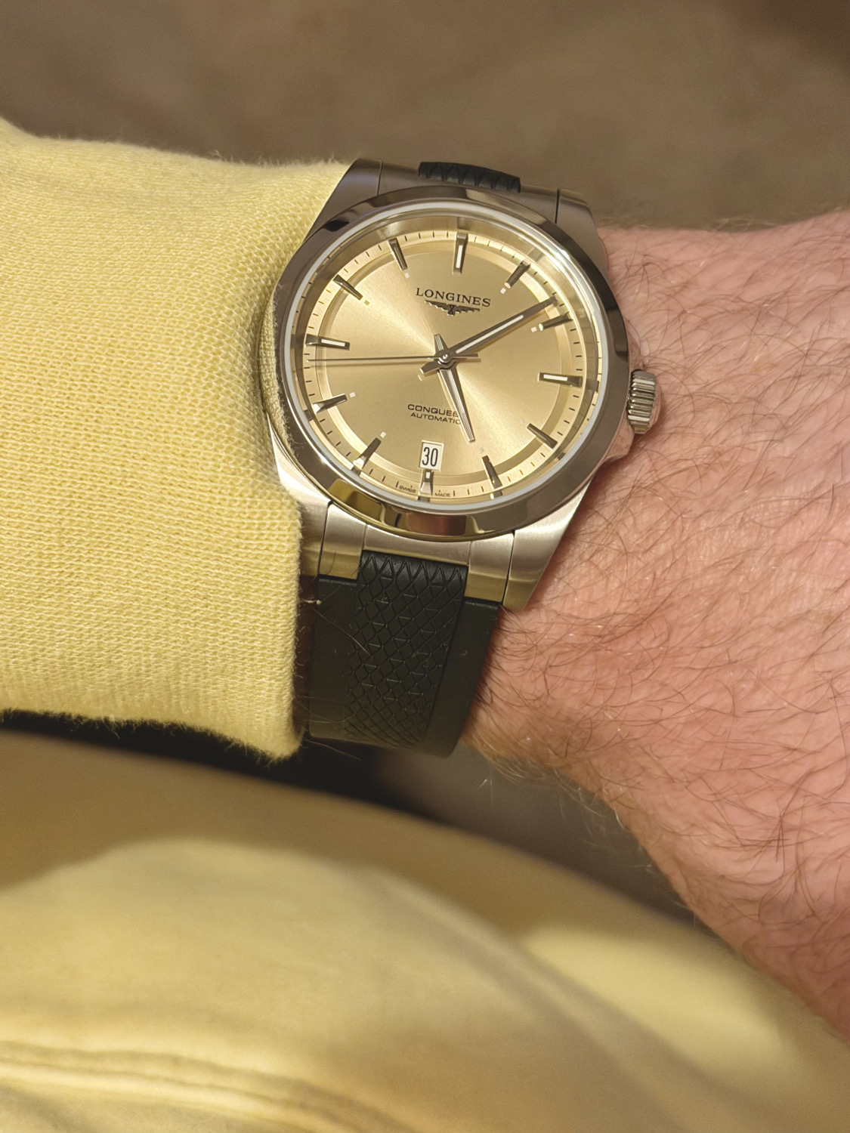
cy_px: 566
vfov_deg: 39.7
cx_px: 425
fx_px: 1572
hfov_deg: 30.3
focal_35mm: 48
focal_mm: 6.76
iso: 320
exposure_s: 1/33
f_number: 1.78
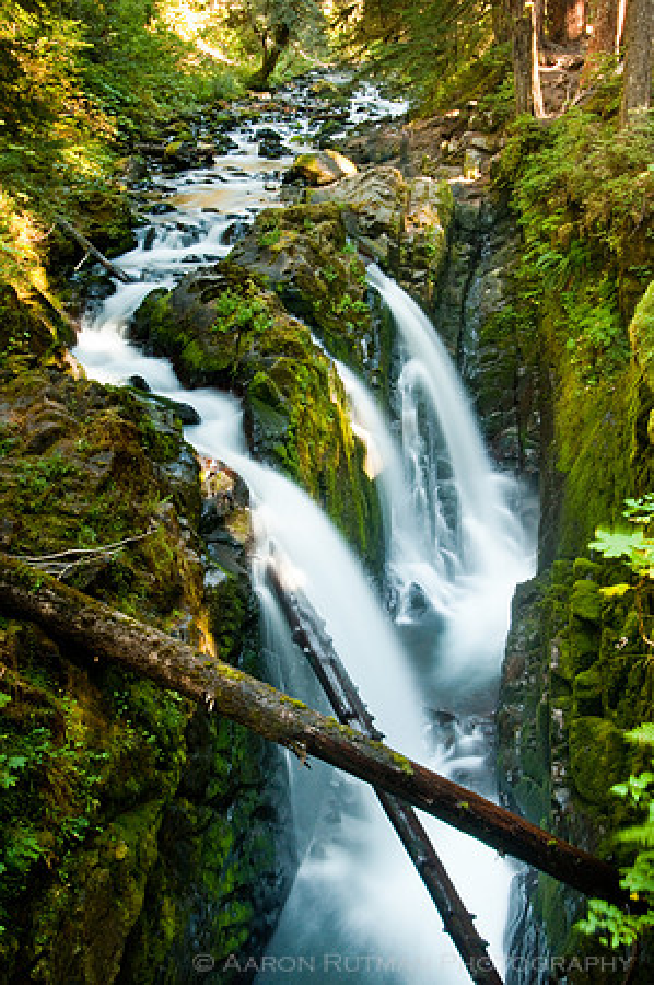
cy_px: 492
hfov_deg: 39.9
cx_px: 327
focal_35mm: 33
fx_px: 901
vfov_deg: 57.3
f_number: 22
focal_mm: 22
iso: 200
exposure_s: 10
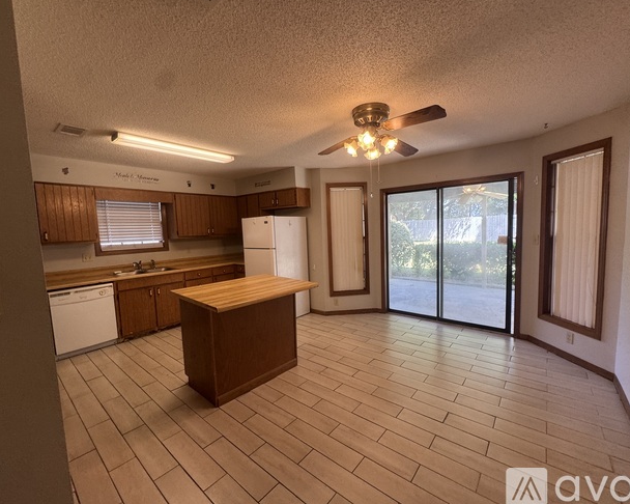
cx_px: 328
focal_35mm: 15
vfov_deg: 84.0
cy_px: 250
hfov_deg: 96.8
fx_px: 280
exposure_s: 1/120
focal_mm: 2.22
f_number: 2.2
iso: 160
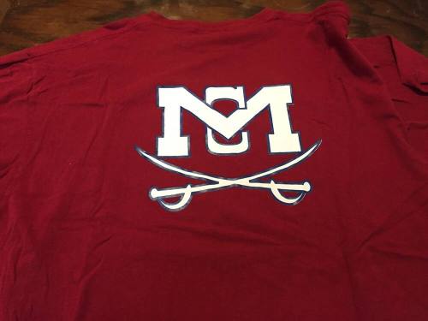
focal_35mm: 29
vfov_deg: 48.2
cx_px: 214
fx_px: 359
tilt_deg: -63.2
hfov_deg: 61.7
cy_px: 160
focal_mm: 4.15
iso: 250
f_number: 2.2
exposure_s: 1/24
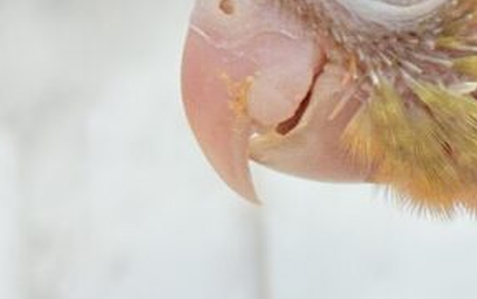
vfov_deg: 5.7
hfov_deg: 8.7
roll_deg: +1.3
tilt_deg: -6.4
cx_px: 928
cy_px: 185
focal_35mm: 229
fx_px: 2979
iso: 64
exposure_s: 1/100
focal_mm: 5.96
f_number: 1.6
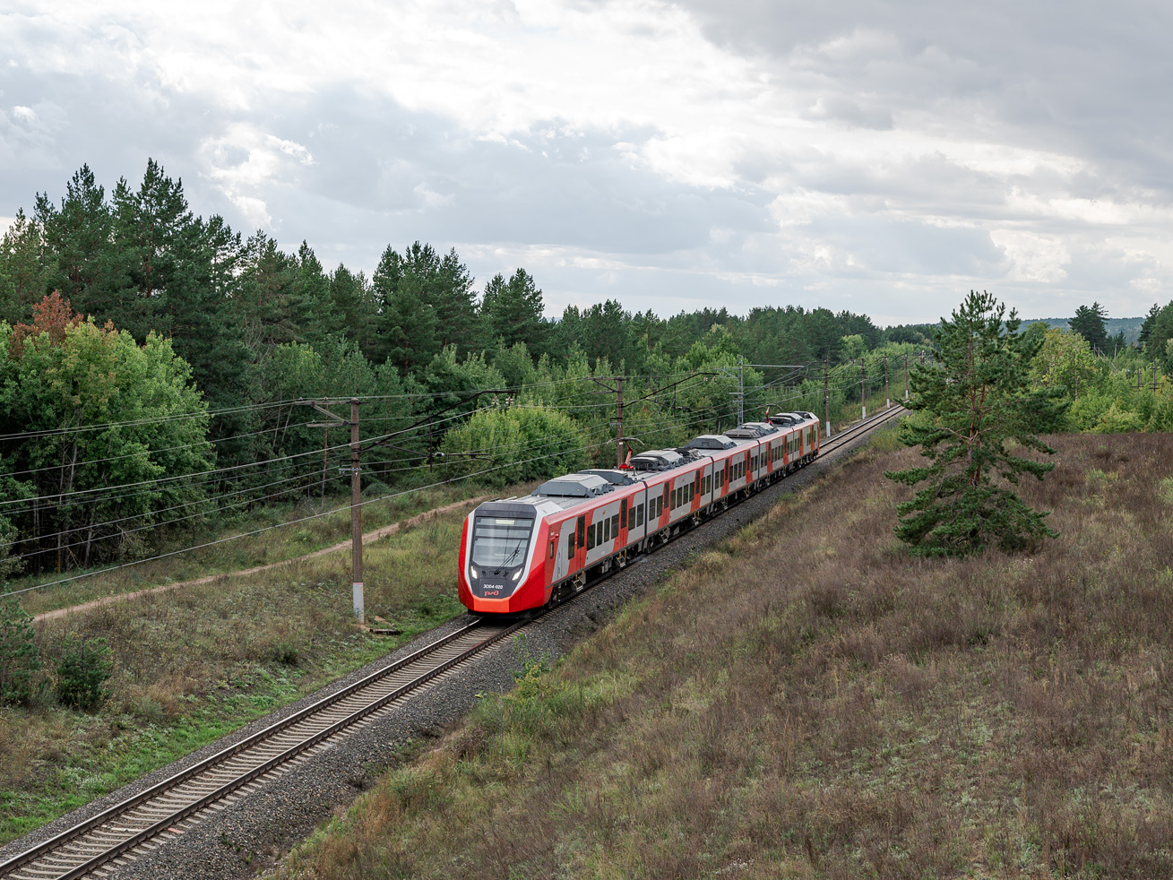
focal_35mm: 54
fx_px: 1830
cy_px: 435
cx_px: 617
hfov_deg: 35.5
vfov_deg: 27.0
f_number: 6.3
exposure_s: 1/640
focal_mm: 49
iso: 400
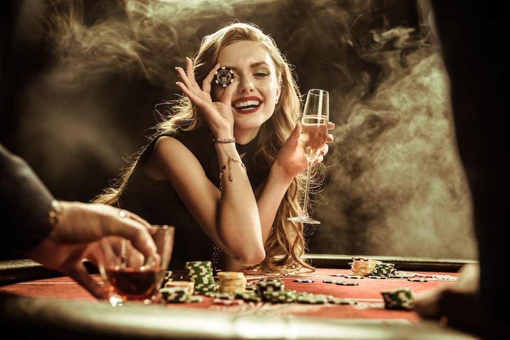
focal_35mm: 42
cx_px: 255
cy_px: 170
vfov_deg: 31.9
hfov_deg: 46.4
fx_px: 595
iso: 100
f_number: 3.5
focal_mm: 42
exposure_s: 1/160
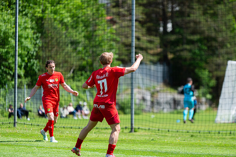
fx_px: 1366
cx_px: 118
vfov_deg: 6.6
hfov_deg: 9.9
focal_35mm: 208
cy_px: 78
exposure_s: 1/2000
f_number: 3.2
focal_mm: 200
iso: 220
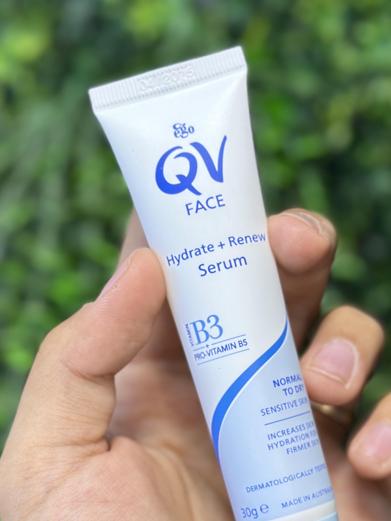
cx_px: 231
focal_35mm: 82
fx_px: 1235
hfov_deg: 18.0
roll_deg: +0.0
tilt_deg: -6.7
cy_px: 360
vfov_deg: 23.7
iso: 125
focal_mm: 6.86
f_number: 1.78
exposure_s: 1/100
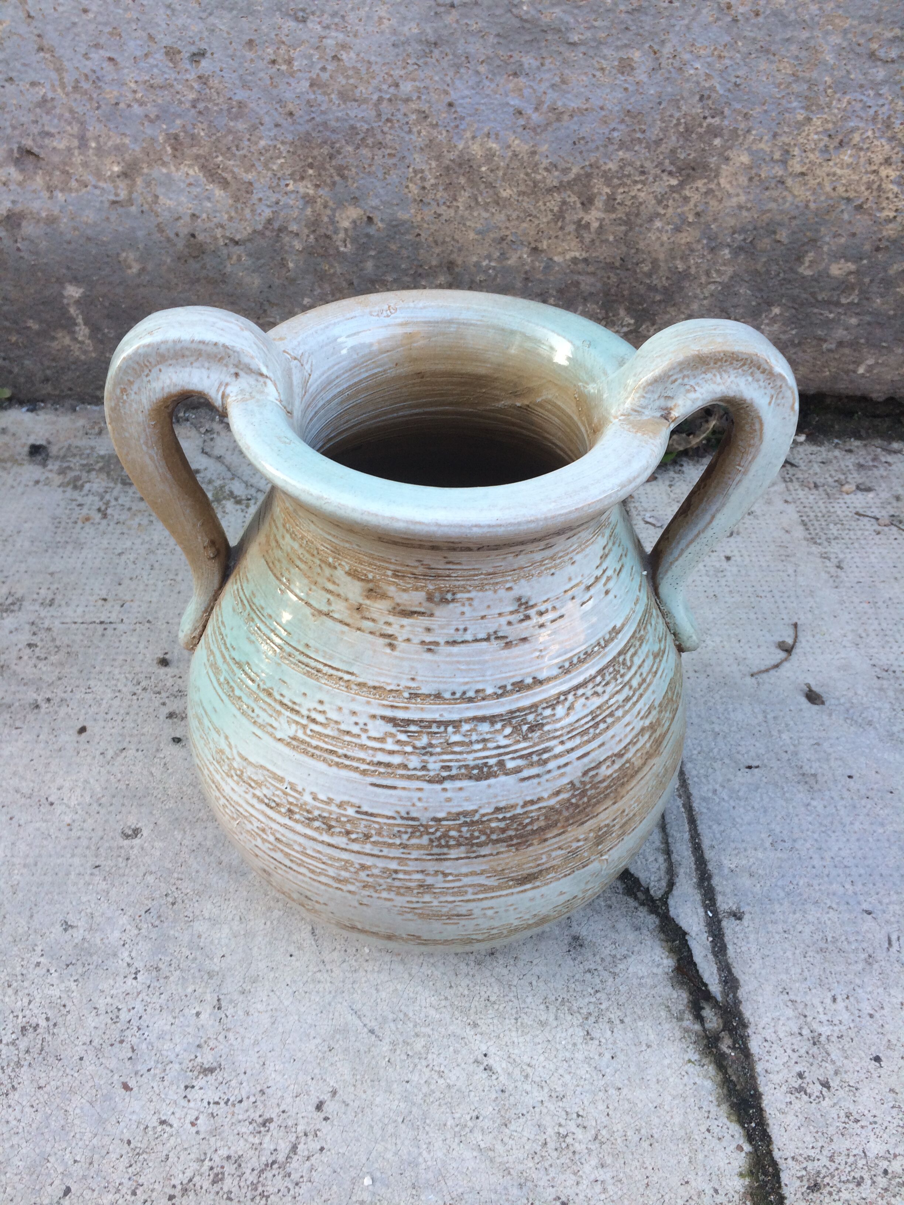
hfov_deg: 48.2
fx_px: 1010
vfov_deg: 61.7
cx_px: 452
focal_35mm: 29
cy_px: 602
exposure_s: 1/100
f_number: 2.2
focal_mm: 4.15
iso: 40
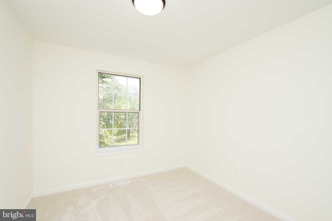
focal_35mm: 15
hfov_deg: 100.4
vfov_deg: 77.3
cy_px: 110
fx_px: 138
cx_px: 166
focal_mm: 10
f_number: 7.1
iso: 320
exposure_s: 1/100
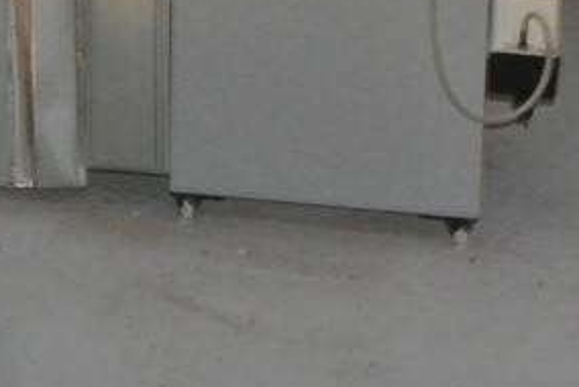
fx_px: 1964
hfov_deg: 16.1
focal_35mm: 122
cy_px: -297
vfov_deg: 10.6
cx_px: -126
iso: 1600
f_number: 3.8
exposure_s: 1/3
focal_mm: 12.2
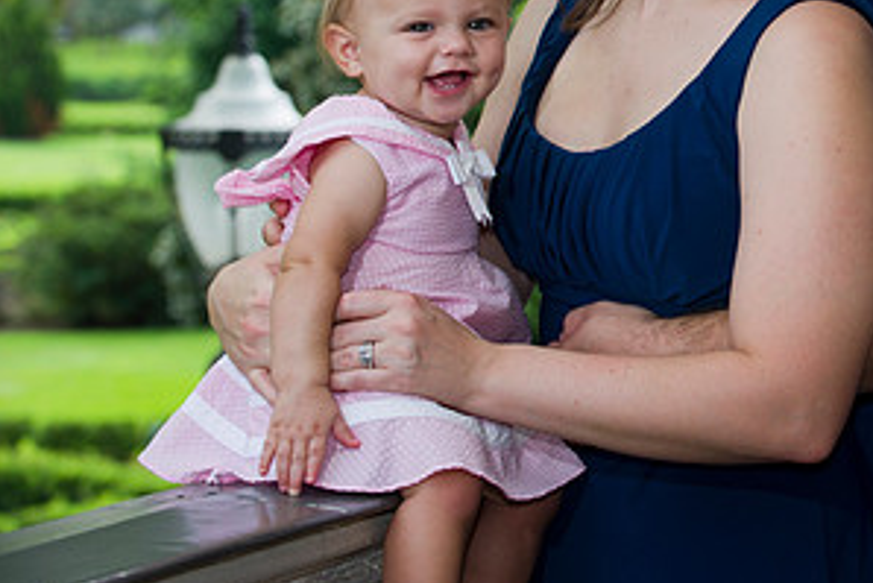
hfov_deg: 11.6
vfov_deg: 7.8
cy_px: 44
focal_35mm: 175
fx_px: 4246
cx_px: 814
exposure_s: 1/160
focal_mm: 90
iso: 400
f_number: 5
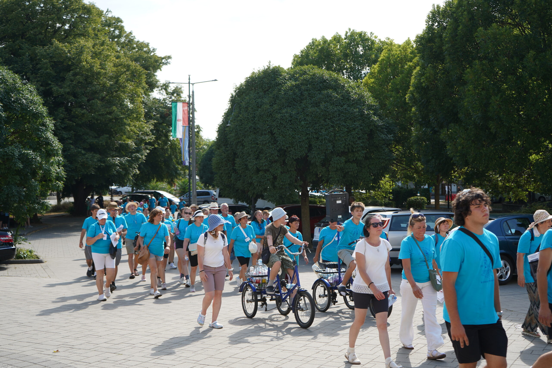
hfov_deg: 43.6
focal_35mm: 45
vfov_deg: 29.9
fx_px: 690
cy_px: 184
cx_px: 276
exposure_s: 1/400
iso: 100
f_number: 4.5
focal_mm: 45
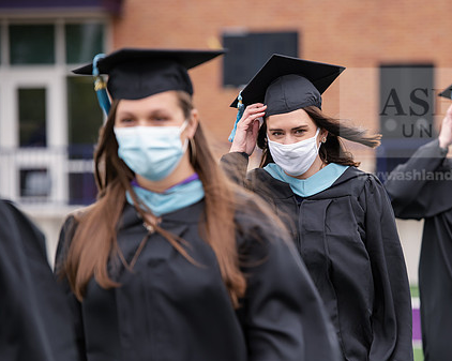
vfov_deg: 6.8
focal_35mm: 226
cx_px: 307
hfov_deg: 8.5
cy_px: 198
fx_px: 3021
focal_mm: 175
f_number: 4.5
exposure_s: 1/640
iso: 500
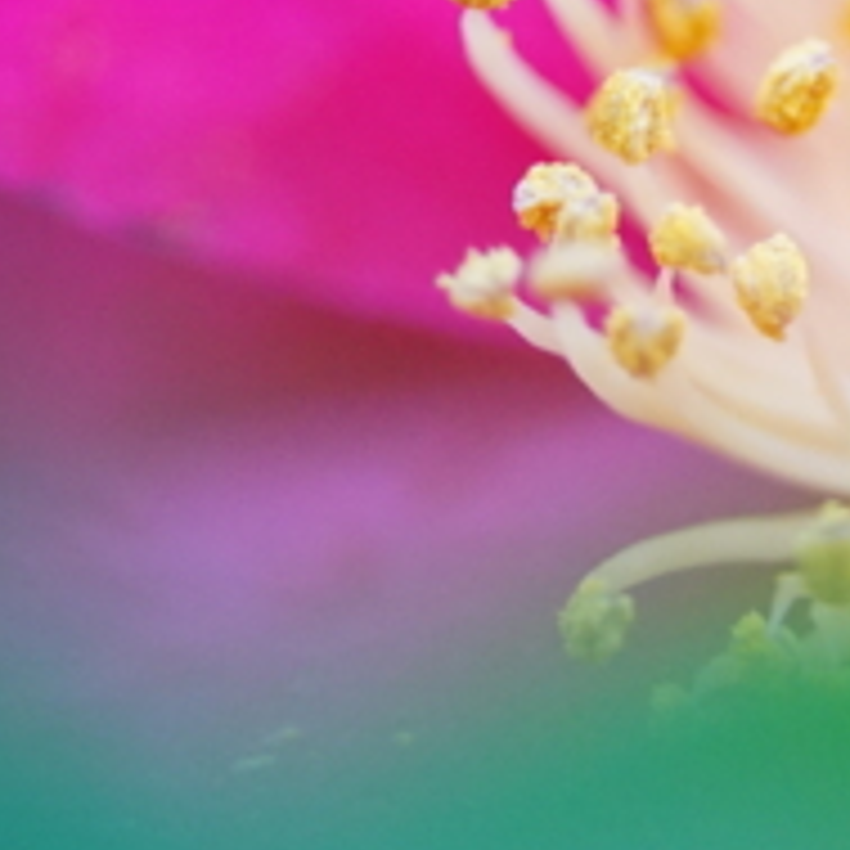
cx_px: 1169
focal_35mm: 288
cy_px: 115
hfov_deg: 6.0
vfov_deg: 6.1
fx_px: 8001
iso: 3200
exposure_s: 1/500
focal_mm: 100
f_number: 2.8
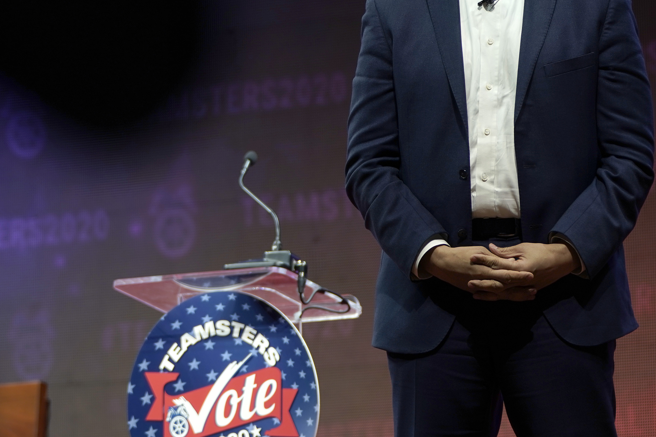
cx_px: 168
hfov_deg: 6.3
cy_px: 126
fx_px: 5976
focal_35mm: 328
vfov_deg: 4.2
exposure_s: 1/125
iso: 320
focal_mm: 190
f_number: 4
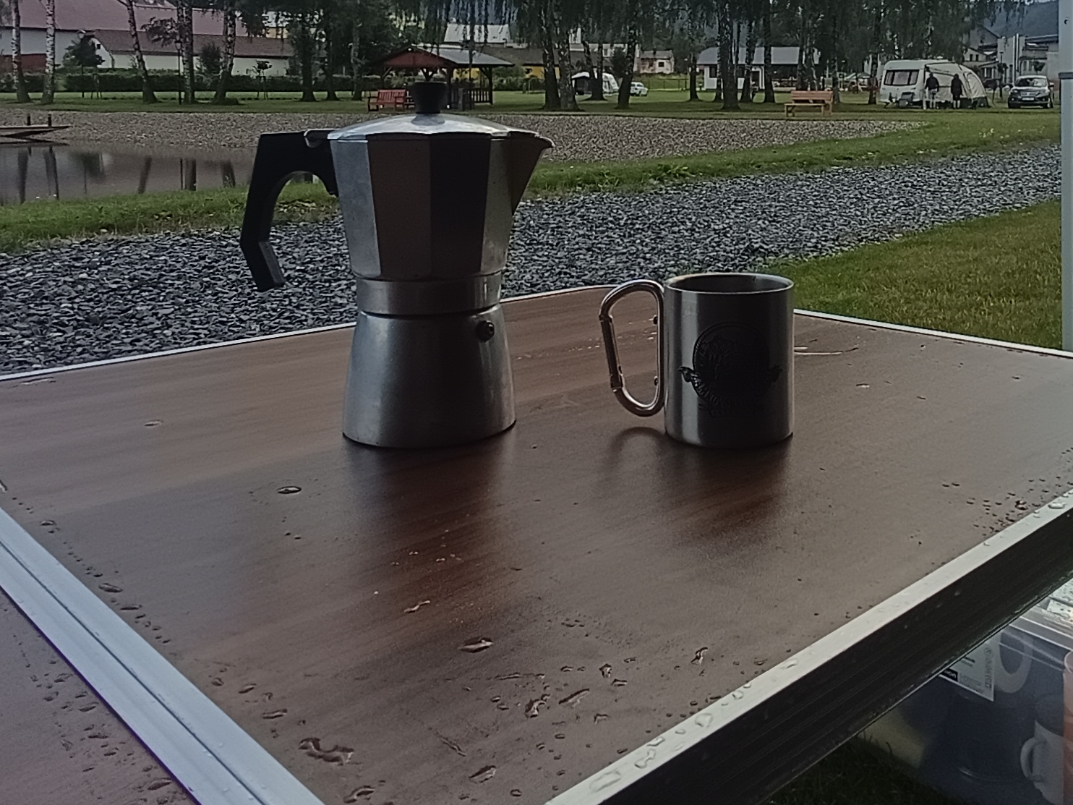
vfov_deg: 41.3
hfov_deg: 54.1
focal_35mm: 33
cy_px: 175
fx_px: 1023
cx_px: 724
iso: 58
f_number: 2.2
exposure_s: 1/277
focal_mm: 1.65
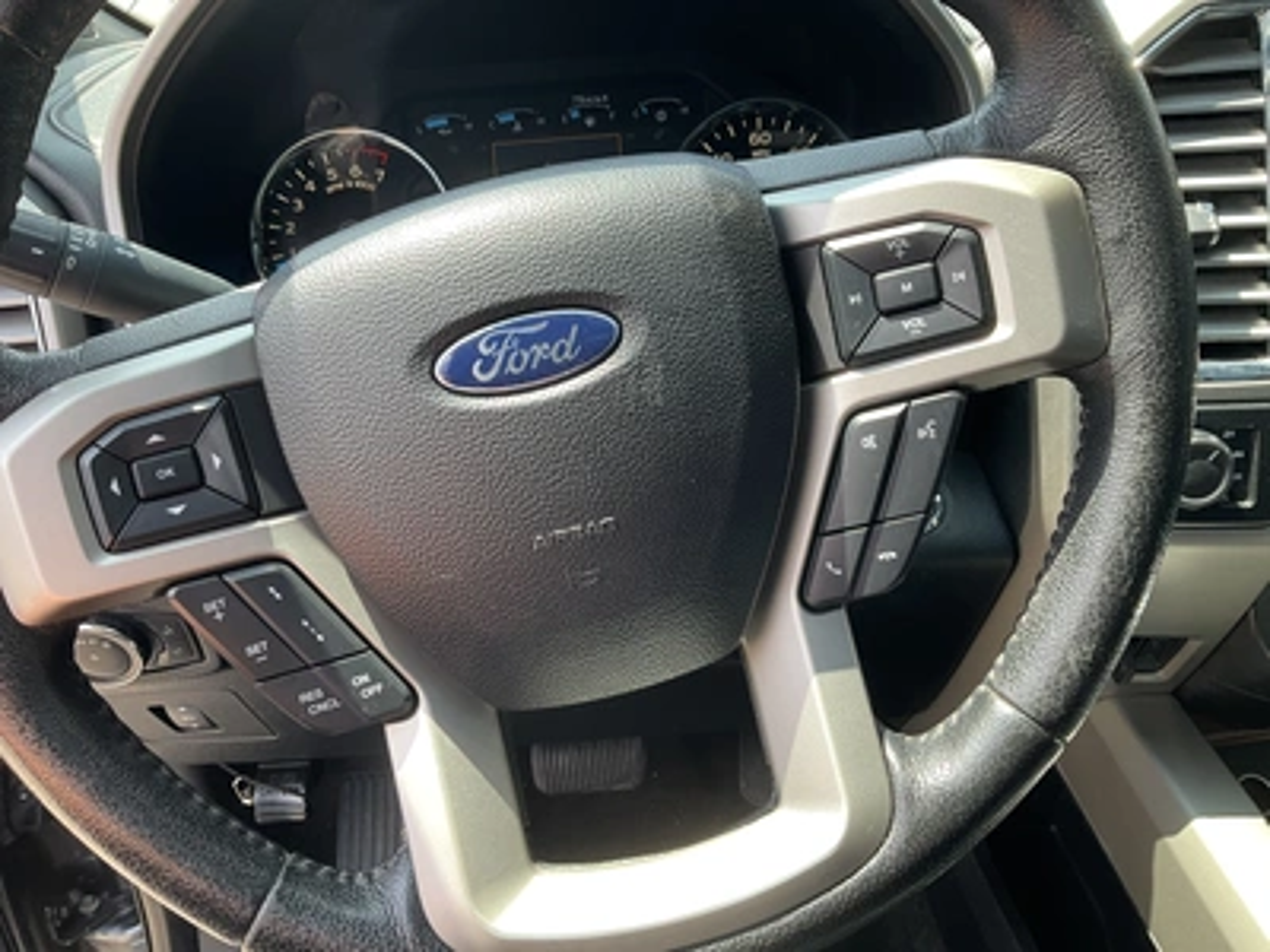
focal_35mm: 29
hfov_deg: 61.7
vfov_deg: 48.2
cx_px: 635
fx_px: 1064
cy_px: 476
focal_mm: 3
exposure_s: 1/122
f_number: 1.8
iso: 25
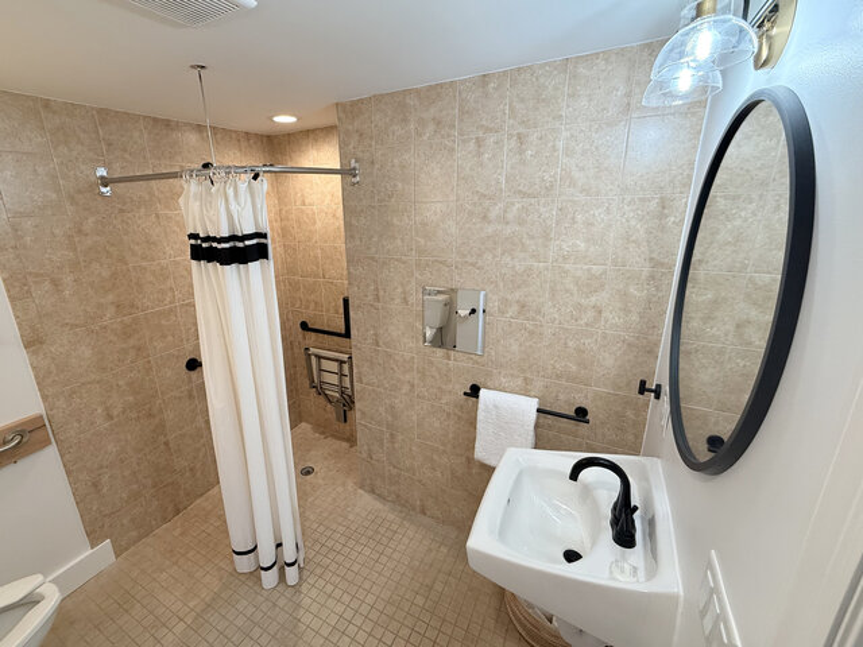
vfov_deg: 85.7
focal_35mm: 14
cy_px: 324
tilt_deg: -15.6
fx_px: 349
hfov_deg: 102.1
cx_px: 432
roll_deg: +2.1
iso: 200
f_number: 2.2
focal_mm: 2.22
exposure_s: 1/120
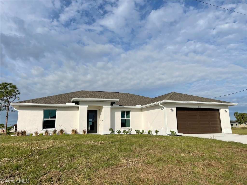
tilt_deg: +10.7
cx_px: 124
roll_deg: +1.3
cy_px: 92
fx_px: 186
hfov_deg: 67.3
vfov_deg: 53.1
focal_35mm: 26
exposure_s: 1/7937
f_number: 1.6
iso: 32
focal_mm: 5.1
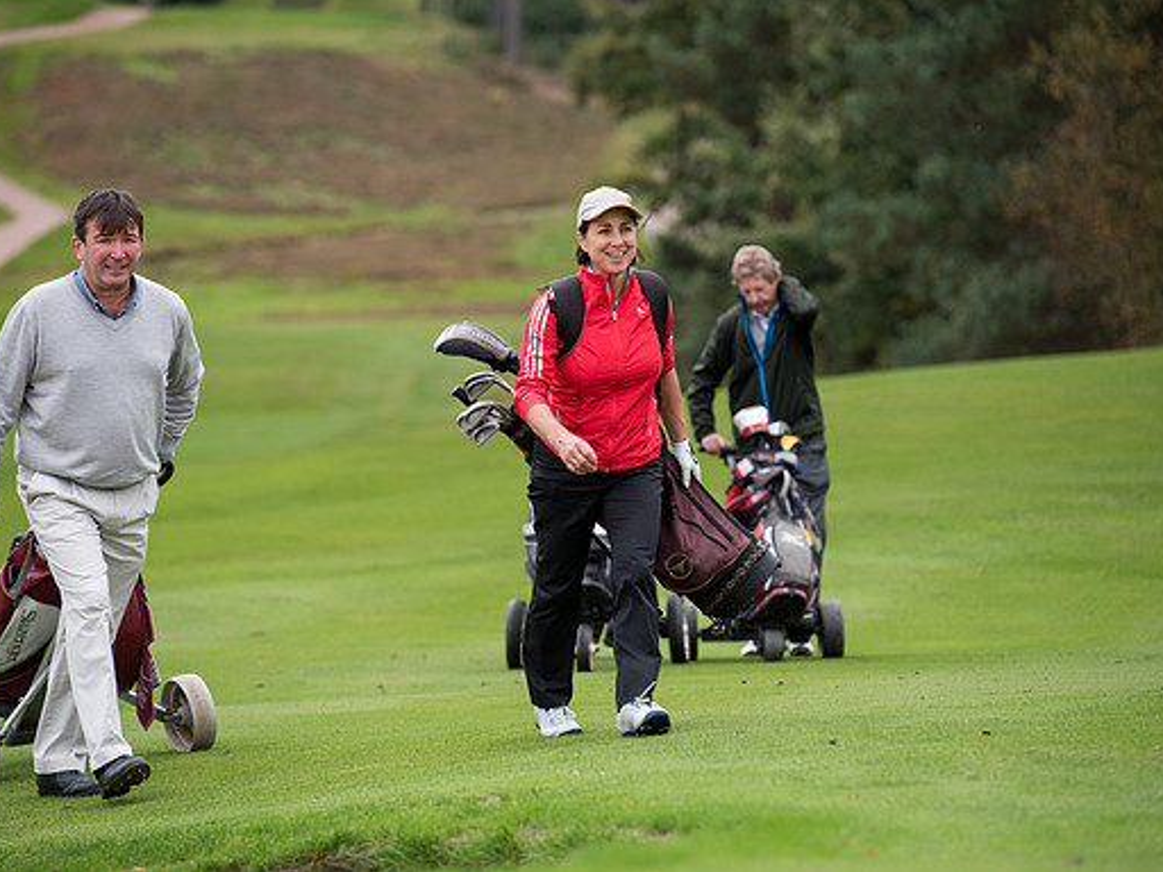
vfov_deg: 6.8
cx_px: 557
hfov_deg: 9.1
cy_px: 435
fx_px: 7324
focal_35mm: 218
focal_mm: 200
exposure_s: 1/1250
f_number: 4
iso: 640
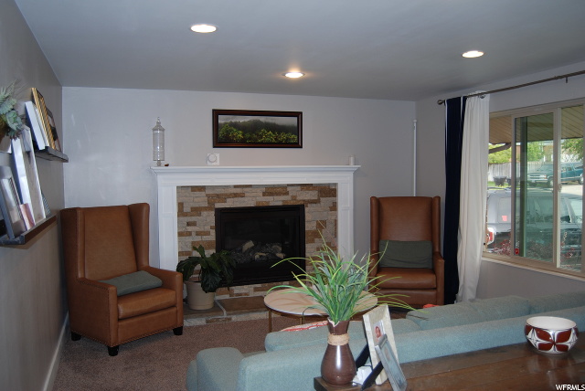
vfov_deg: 43.7
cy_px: 196
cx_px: 292
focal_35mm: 30
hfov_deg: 61.9
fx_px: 488
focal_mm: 20
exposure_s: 1/60
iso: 200
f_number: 3.8
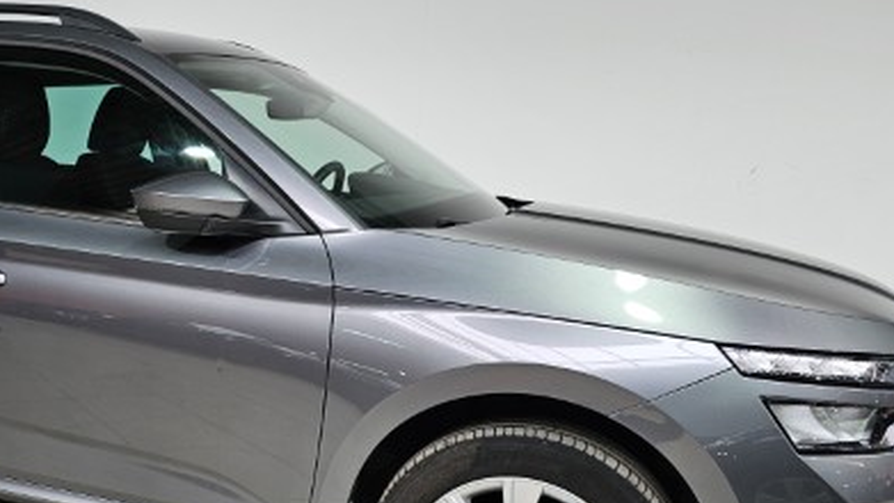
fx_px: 972
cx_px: 236
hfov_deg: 47.7
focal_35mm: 41
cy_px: 382
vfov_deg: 28.6
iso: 50
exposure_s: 1/100
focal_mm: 6.3
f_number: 1.7
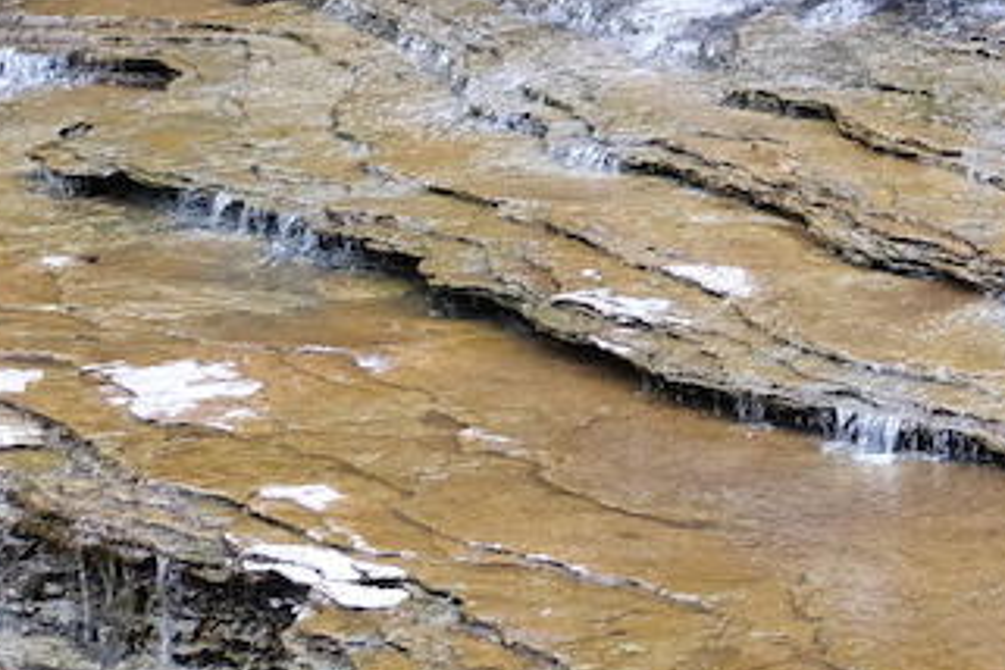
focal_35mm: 204
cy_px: -510
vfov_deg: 6.6
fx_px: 5695
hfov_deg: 9.6
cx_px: 1791
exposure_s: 1/80
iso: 160
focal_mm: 27.9
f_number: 5
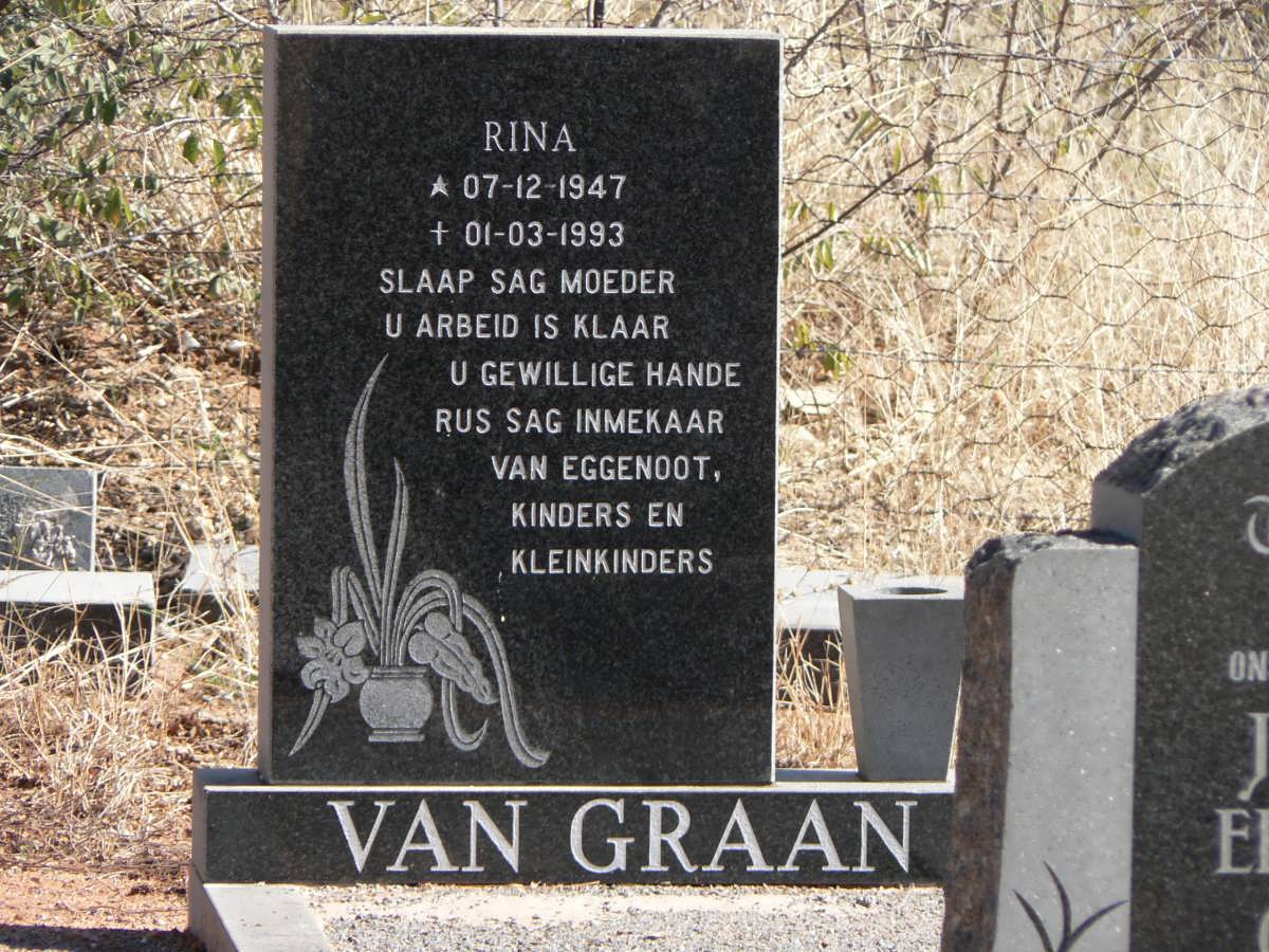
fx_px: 11731
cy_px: 476
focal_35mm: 320
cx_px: 634
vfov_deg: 4.6
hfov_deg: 6.2
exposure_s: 1/250
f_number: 4
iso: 80
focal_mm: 53.3
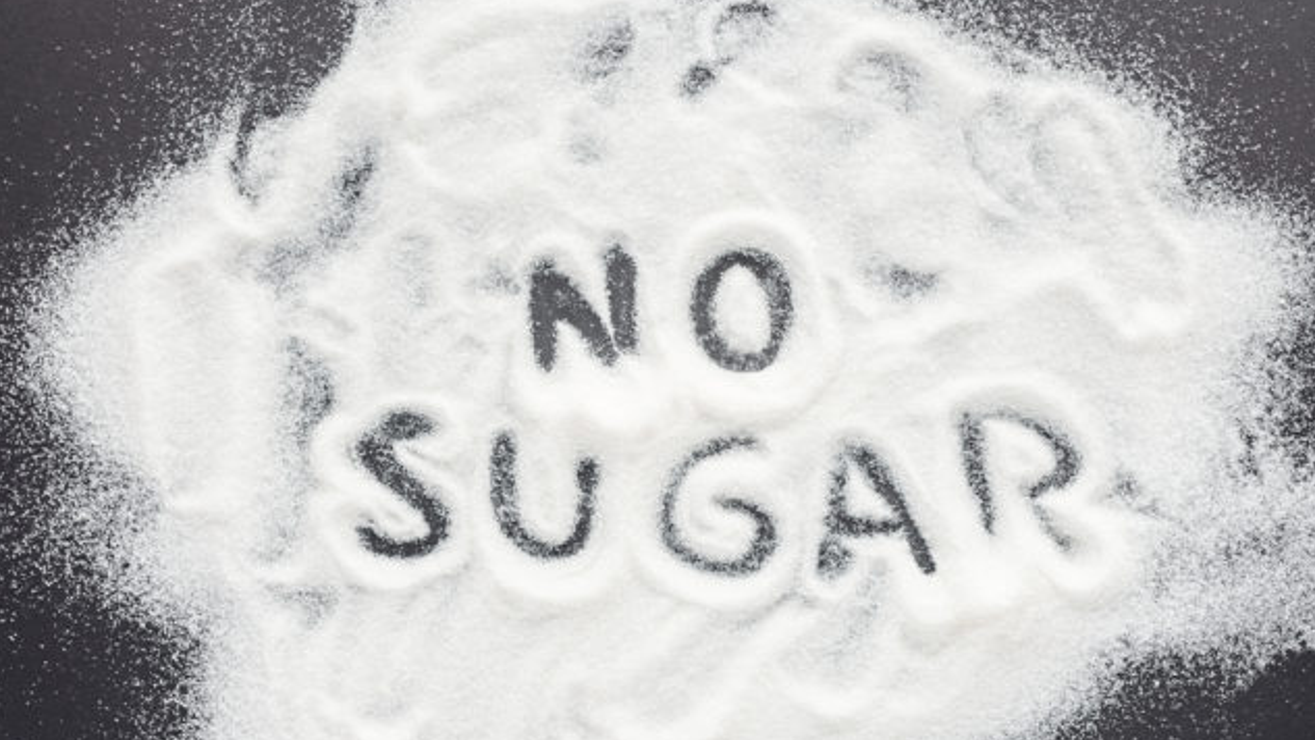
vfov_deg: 22.6
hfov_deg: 39.2
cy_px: 381
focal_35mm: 53
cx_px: 656
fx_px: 1848
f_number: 9
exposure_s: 1/160
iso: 160
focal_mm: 50
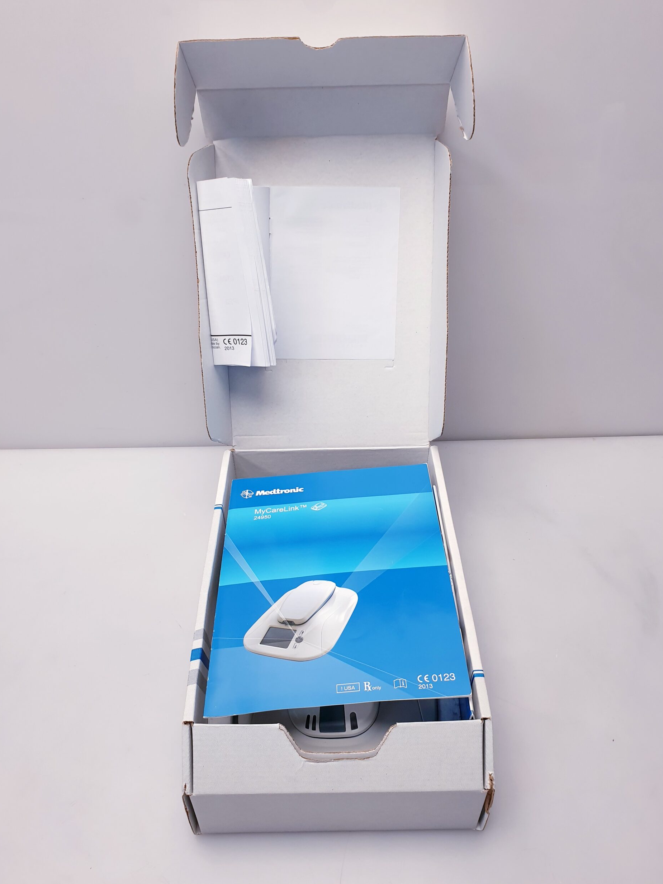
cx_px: 329
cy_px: 447
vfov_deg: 65.3
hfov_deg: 51.4
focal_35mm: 27
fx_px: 689
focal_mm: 4.3
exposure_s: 1/100
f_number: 2.4
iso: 80
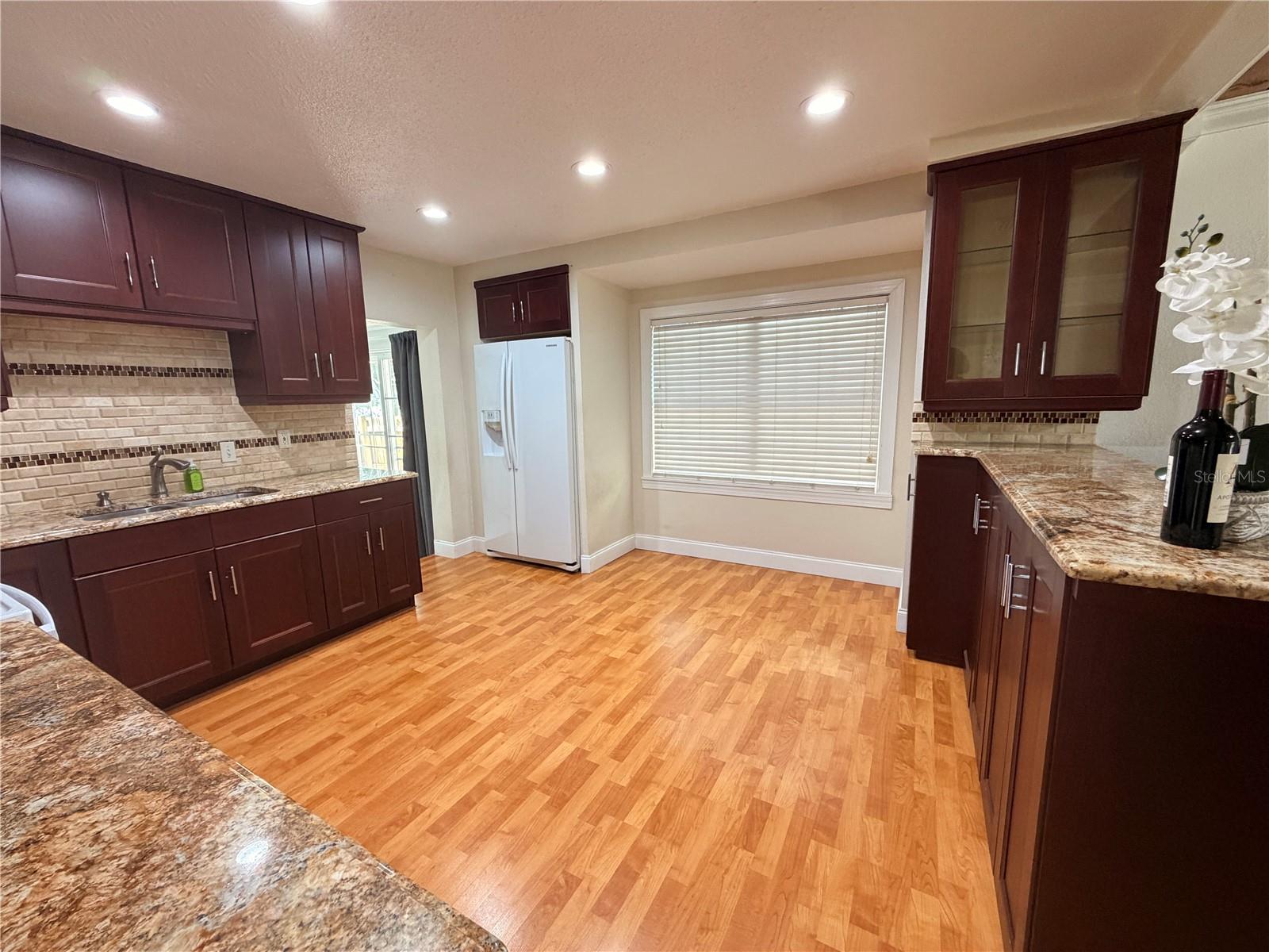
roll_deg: +1.4
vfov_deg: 85.7
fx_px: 513
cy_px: 476
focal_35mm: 14
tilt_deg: -8.9
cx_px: 634
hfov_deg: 102.1
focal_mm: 2.22
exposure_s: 1/60
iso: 320
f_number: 2.2
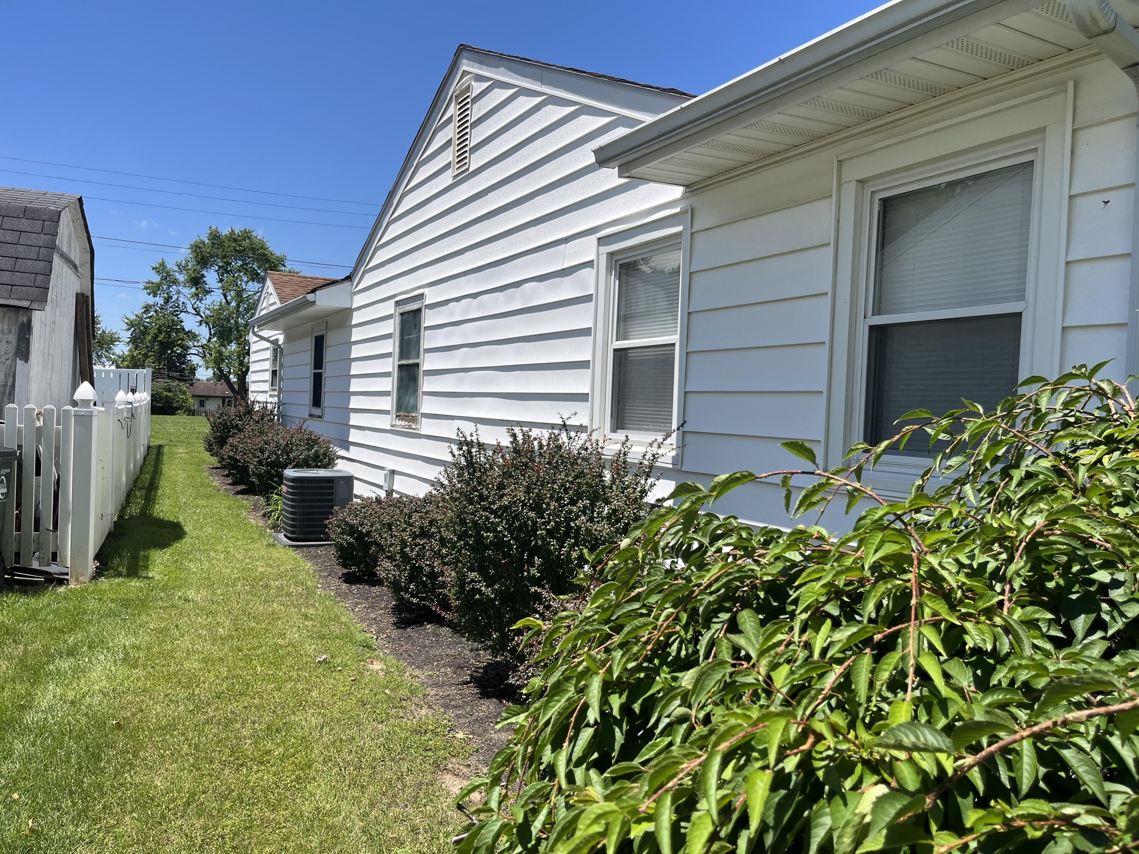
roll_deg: -2.4
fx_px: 856
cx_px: 570
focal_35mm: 26
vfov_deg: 53.1
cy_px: 427
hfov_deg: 67.3
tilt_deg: -2.3
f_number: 1.6
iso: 50
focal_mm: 5.1
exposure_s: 1/3745
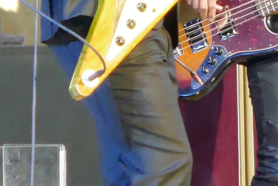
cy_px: -104
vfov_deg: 1.9
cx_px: 225
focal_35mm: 727
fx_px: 5615
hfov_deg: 2.8
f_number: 5.8
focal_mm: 54.8
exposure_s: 1/50
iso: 3200
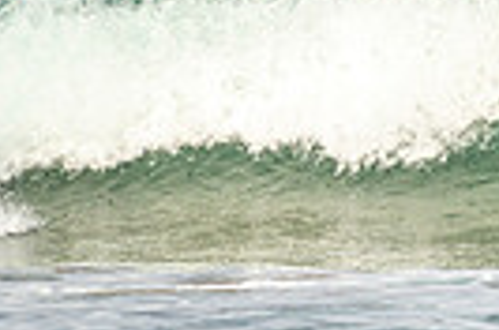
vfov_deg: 1.0
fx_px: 18142
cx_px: 1084
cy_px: -111
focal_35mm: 1312
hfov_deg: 1.6
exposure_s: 1/1000
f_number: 5.6
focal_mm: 200
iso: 200
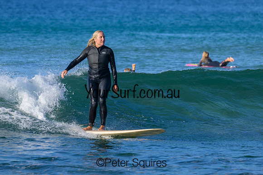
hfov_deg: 4.7
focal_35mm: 440
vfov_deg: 3.1
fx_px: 3215
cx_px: 123
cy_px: 63
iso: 280
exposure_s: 1/1600
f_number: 7.1
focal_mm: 320
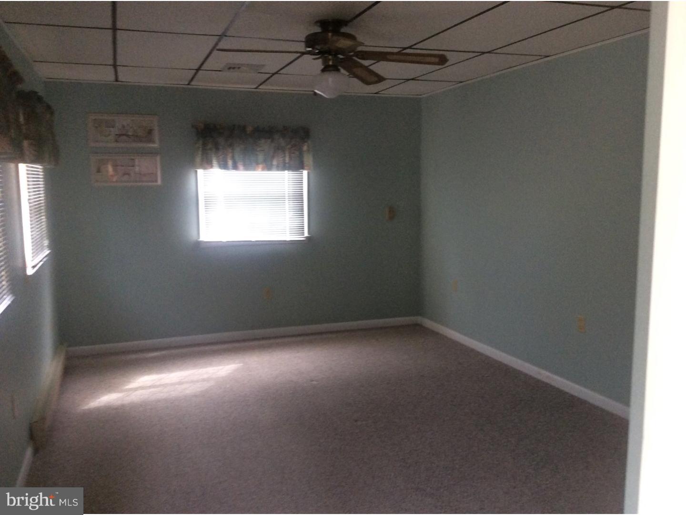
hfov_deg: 55.4
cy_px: 258
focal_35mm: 33
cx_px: 343
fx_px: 654
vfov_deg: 42.9
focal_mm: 3.3
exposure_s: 1/24
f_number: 2.4
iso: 160
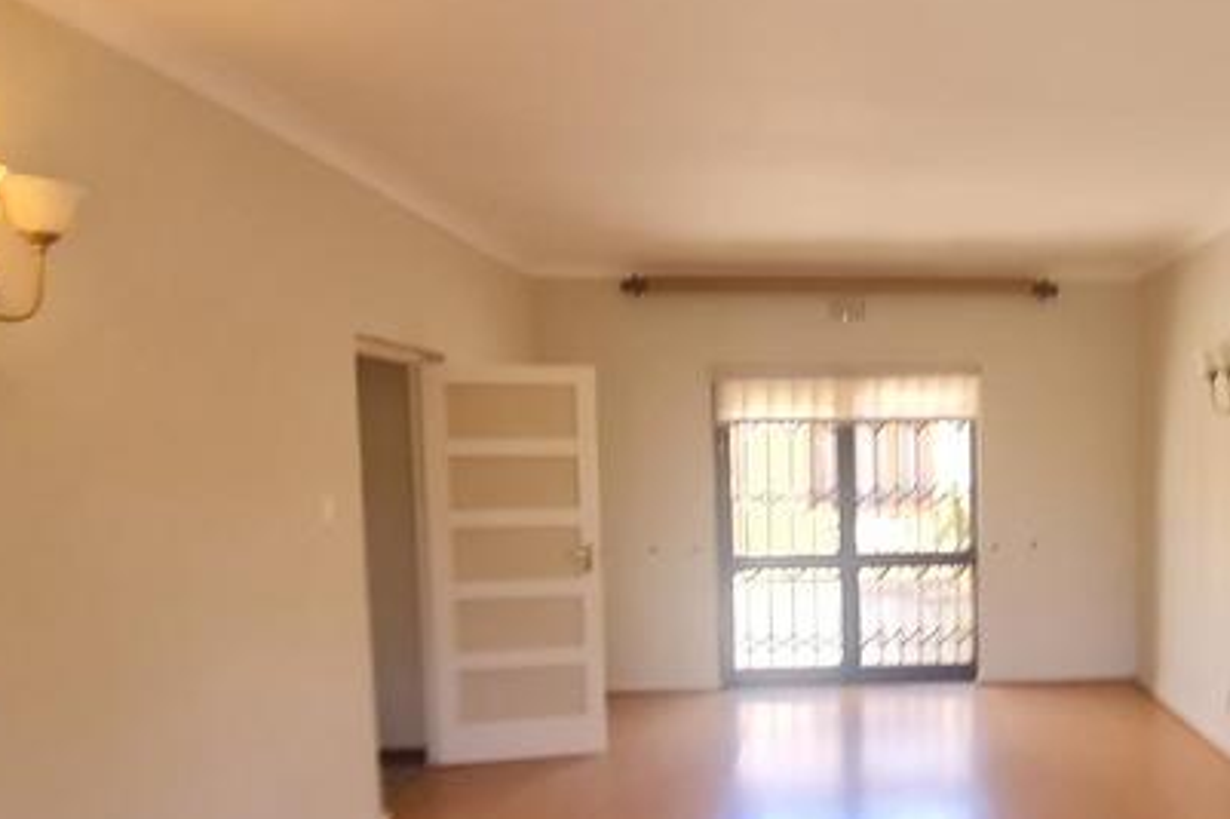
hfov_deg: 63.0
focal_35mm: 27
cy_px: 555
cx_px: 939
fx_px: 922
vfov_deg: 47.0
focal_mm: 1.74
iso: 80
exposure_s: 1/50
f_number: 2.2
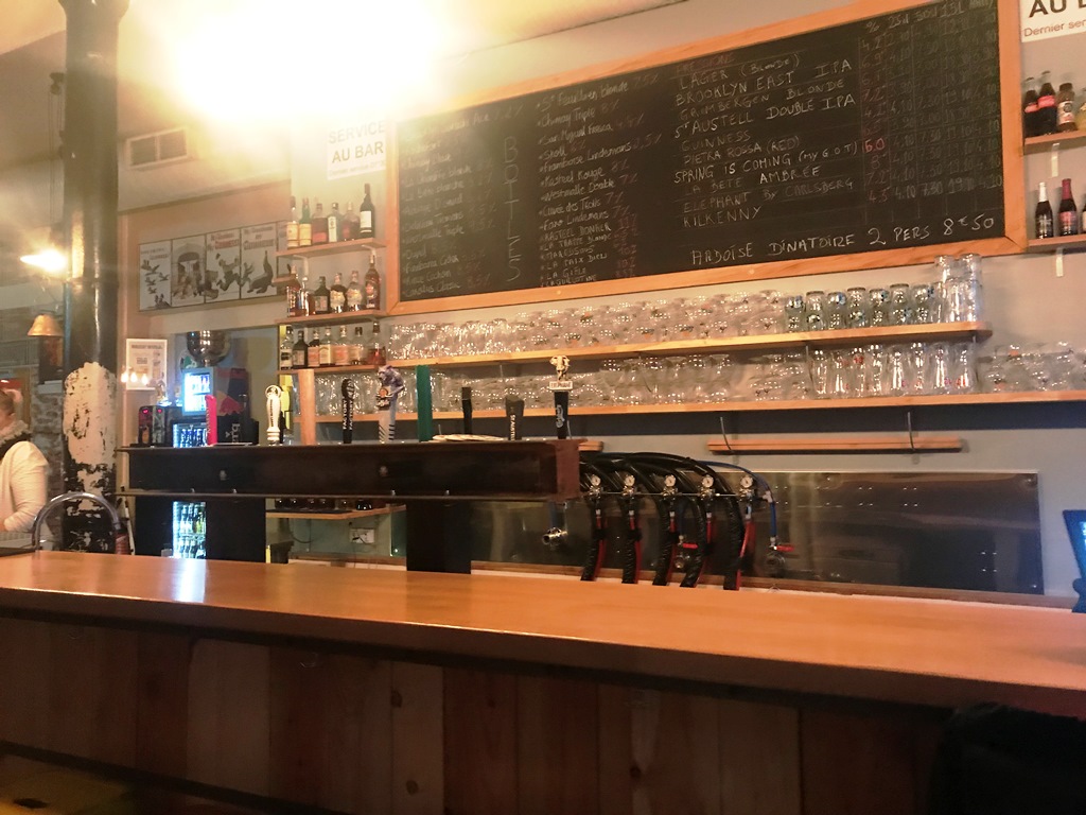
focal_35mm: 28
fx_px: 878
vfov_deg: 49.7
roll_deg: +1.4
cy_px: 408
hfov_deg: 63.4
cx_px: 543
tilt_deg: +2.4
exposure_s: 1/6
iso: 100
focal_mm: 3.99
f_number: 1.8
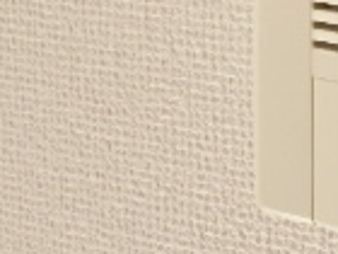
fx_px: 937
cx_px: 565
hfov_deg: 17.5
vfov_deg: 14.1
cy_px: -162
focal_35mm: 96
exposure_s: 1/100
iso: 125
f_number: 3.5
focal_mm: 3.7
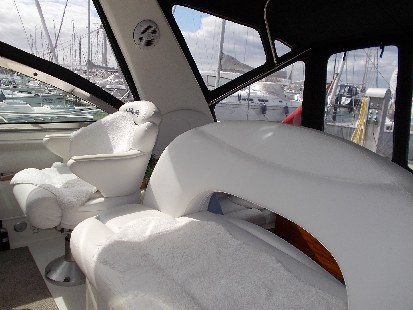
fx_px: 358
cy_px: 155
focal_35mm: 30
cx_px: 206
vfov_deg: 46.8
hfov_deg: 60.0
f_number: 8.6
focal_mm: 5.3
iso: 80
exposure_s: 1/200
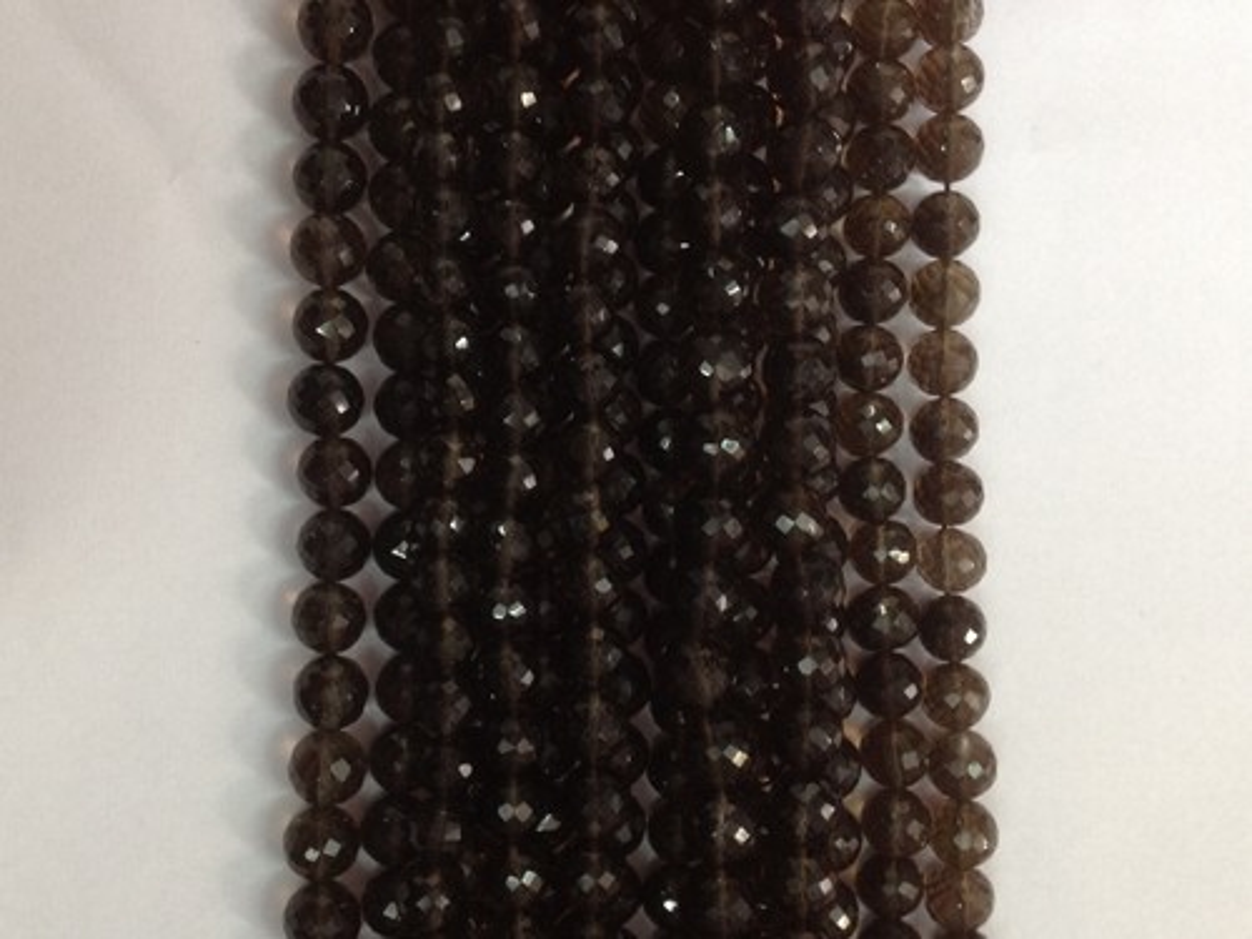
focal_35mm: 35
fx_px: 1266
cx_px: 626
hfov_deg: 52.6
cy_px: 470
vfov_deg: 40.7
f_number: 2.4
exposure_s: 1/20
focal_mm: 4.28
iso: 125
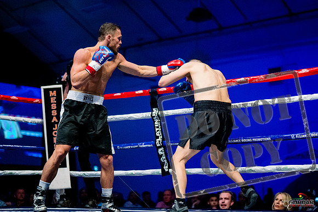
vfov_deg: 18.2
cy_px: 106
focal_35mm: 75
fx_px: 663
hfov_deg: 27.0
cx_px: 159
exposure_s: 1/1600
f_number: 1.4
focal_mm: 50
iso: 6400
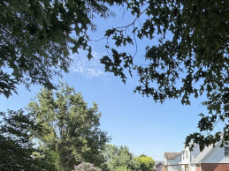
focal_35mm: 36
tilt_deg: -6.0
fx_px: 238
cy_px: 190
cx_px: 215
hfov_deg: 45.4
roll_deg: -0.2
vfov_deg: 34.1
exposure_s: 1/502
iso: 64
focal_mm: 2.22
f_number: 2.2
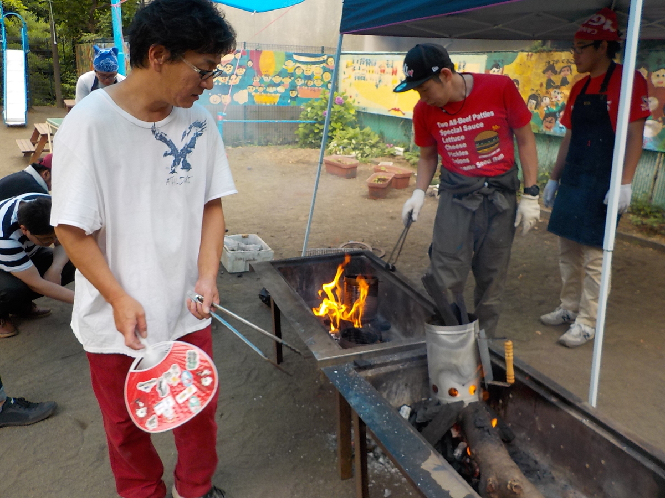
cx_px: 332
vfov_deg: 46.8
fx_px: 576
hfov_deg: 60.0
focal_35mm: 30
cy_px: 249
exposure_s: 1/125
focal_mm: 4.1
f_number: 3.3
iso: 125
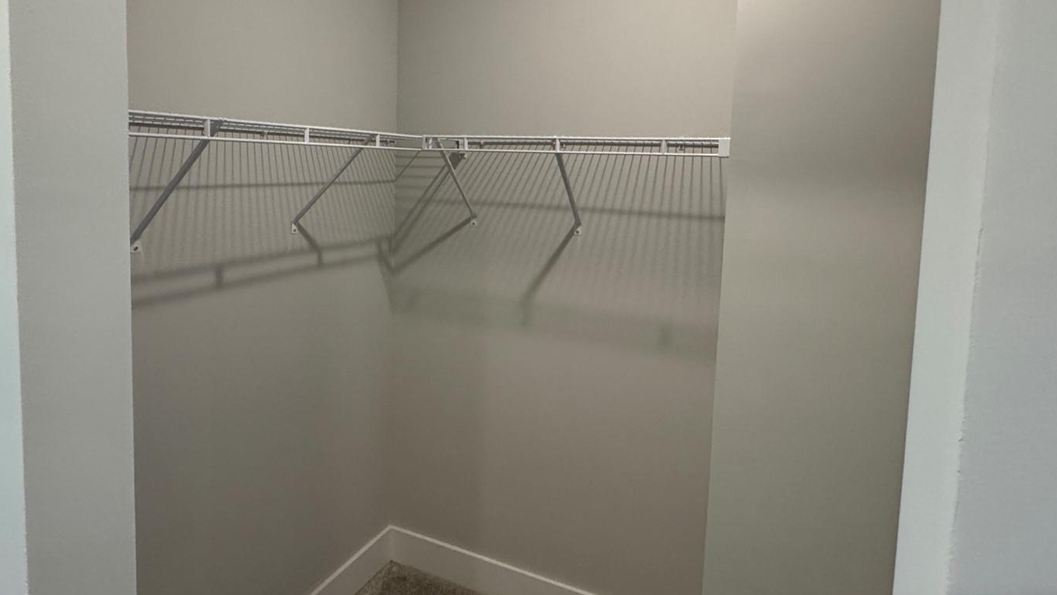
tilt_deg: -4.9
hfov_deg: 78.4
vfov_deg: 48.9
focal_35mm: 23
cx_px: 465
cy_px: 214
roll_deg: -2.0
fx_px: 645
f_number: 2.2
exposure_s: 1/120
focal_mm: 2.22
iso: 250
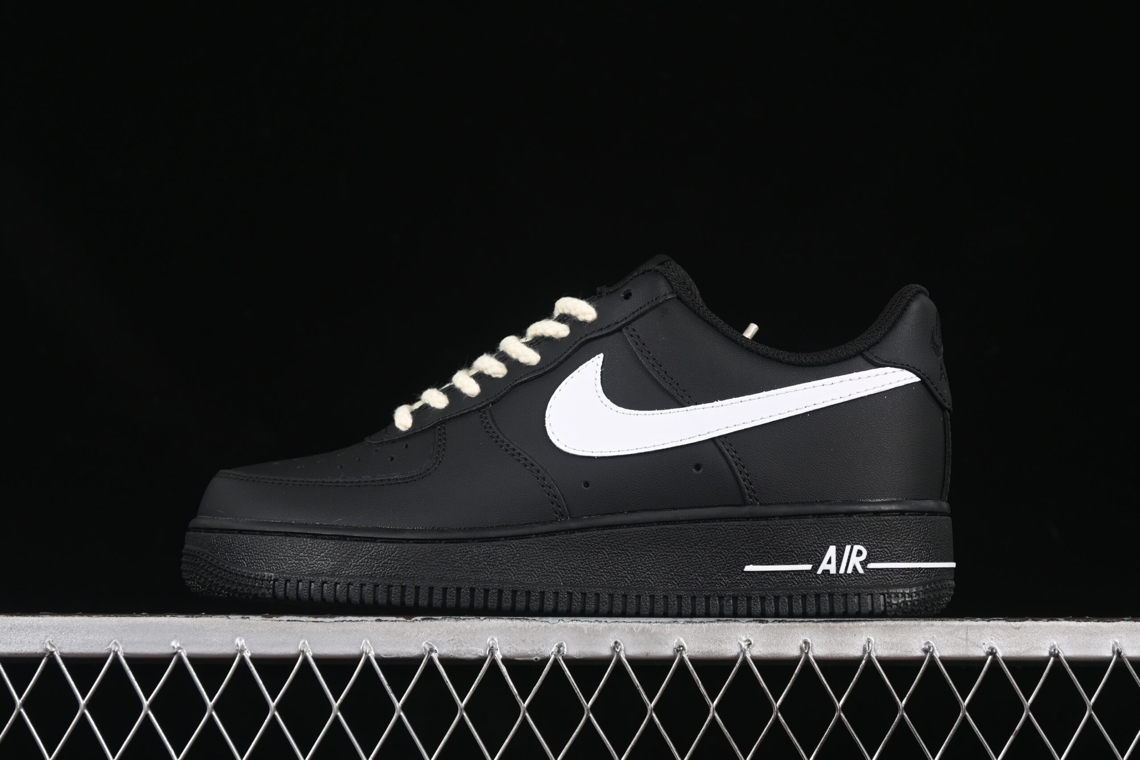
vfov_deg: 18.2
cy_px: 380
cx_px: 570
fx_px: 2375
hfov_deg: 27.0
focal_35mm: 75
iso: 160
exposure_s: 1/50
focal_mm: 50
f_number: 6.3
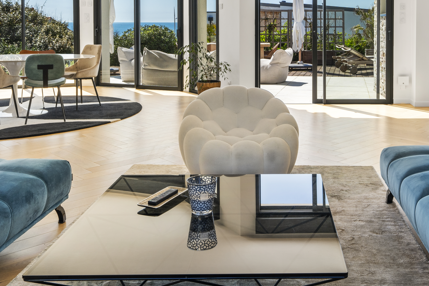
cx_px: 286
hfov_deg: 45.7
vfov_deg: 30.7
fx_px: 500
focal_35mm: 42
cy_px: 39
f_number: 10
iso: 200
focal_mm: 24
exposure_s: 1/250
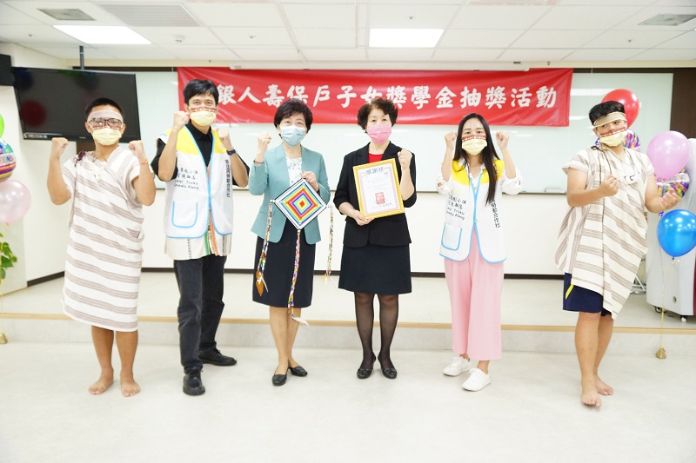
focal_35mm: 30
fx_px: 580
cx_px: 348
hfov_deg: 61.9
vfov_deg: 43.6
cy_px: 232
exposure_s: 1/160
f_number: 2.8
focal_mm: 20
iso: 800
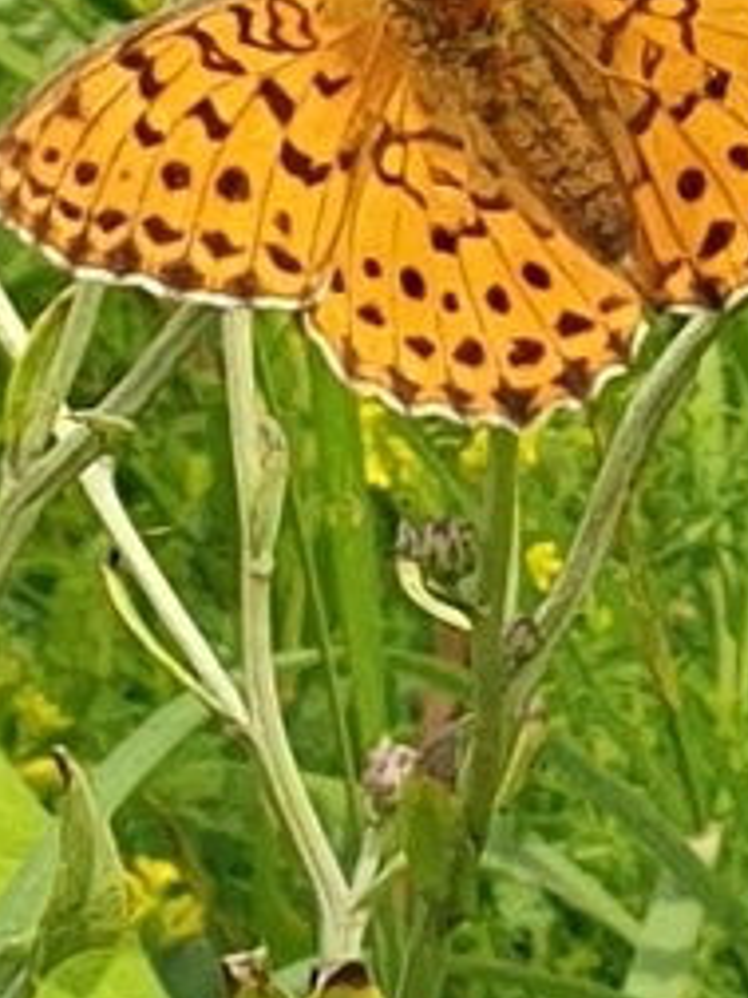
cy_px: -214
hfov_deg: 22.1
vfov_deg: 26.1
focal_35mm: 66
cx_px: 550
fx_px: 1902
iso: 50
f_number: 2.4
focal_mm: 4.3
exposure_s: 1/942
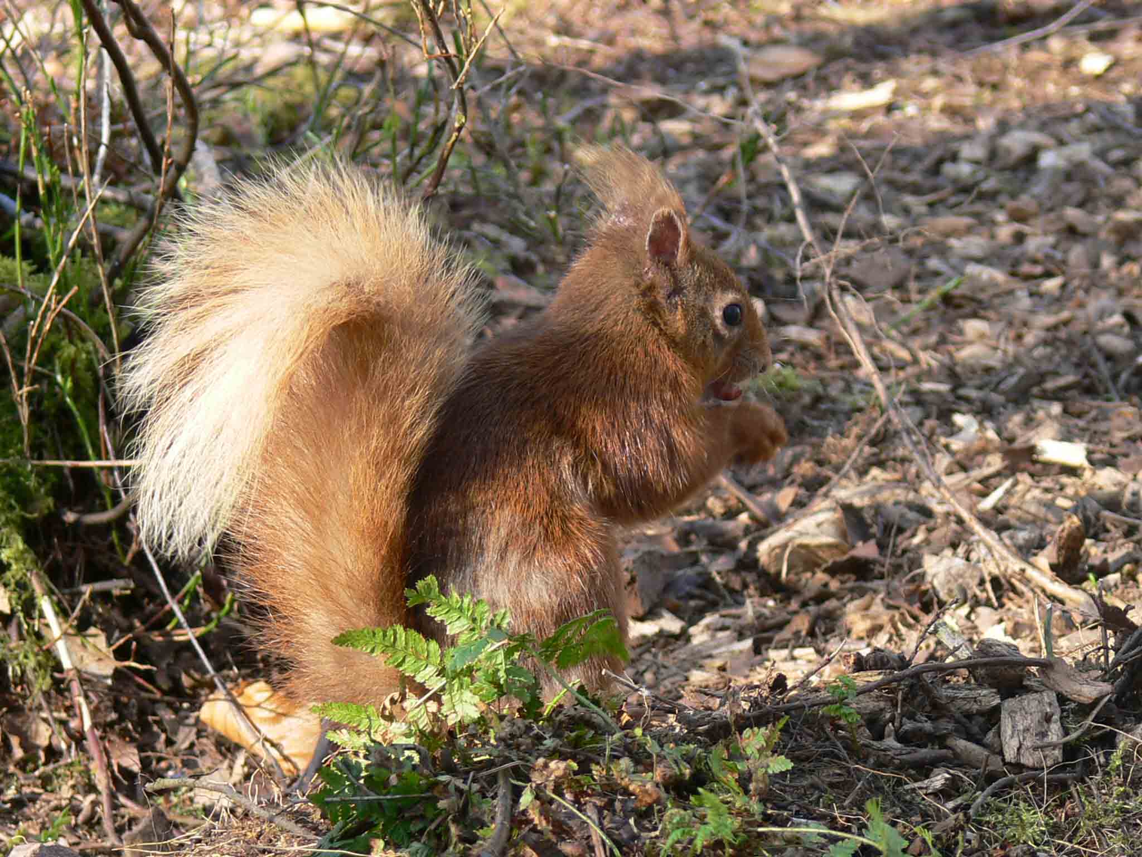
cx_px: 571
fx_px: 7885
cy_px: 428
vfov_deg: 6.2
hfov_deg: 8.3
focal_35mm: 239
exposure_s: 1/50
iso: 80
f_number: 3.6
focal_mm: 31.8
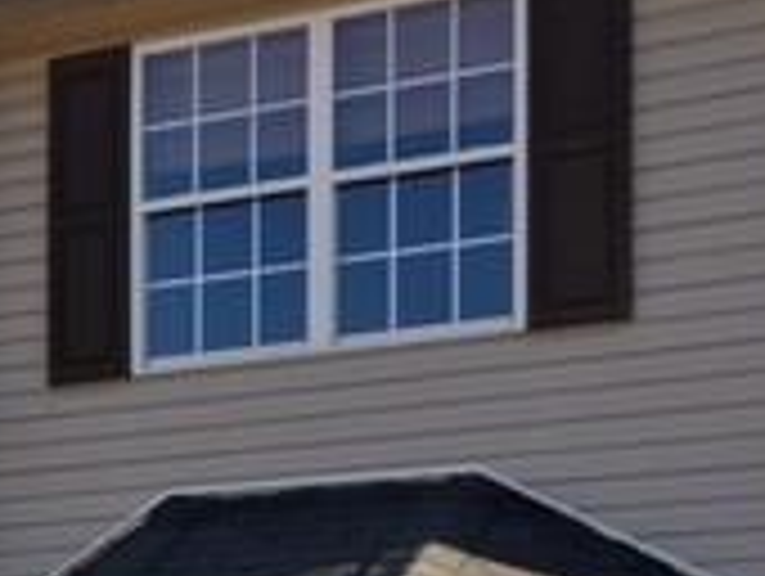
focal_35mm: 109
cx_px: -261
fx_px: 2412
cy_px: 778
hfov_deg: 16.9
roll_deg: -0.5
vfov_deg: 13.1
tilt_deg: +2.1
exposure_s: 1/523
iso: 25
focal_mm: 4.15
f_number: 2.2
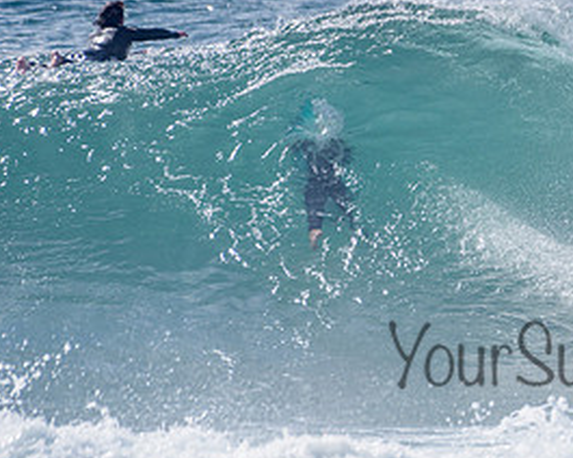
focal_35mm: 1260
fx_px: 21368
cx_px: 753
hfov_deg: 1.5
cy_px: 242
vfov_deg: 1.2
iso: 90
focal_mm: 500
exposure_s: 1/2000
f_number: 5.6
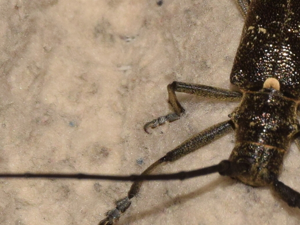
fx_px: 3269
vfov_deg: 3.9
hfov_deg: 5.2
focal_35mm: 377
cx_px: 277
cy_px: 59
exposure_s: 1/160
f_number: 14
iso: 500
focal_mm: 140
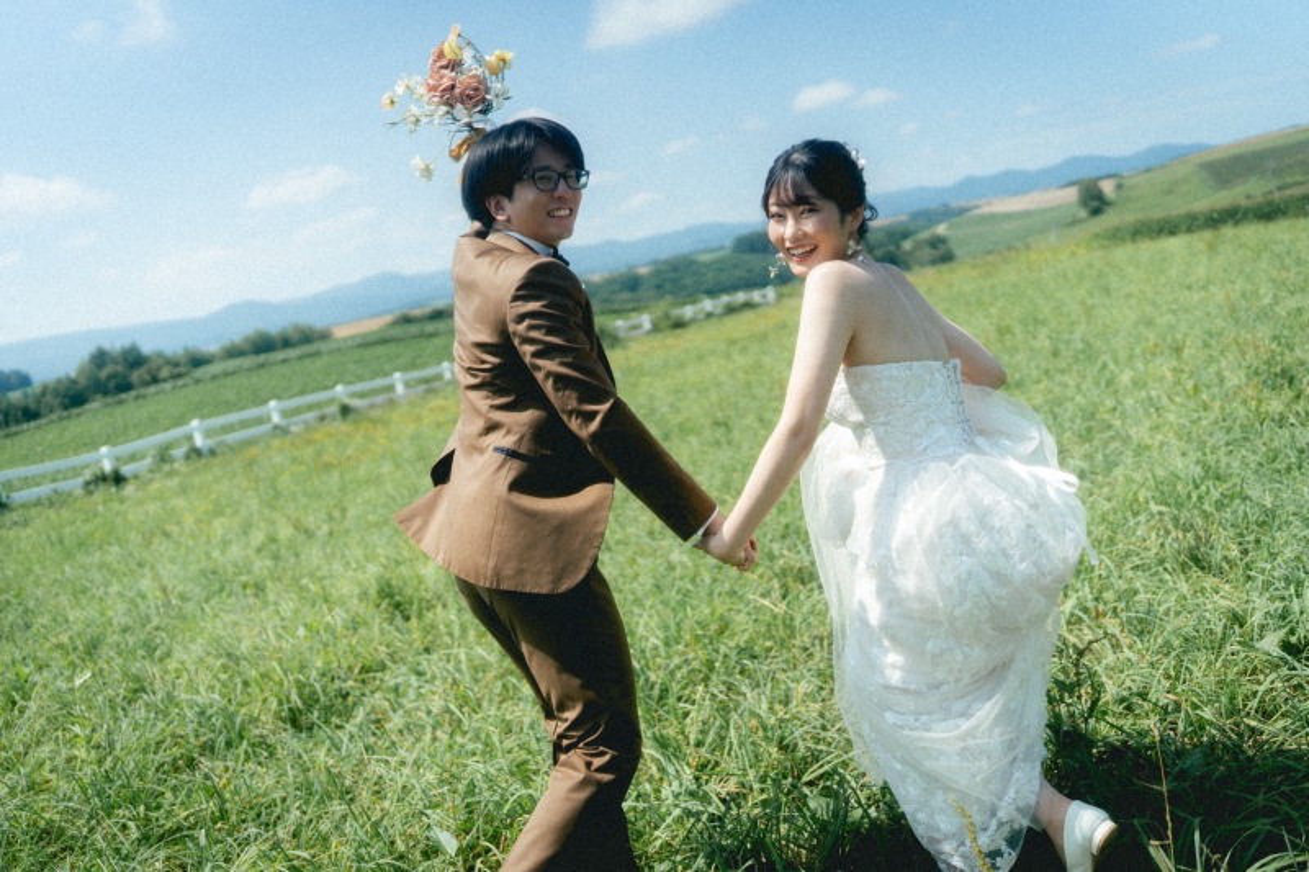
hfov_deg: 54.4
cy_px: 436
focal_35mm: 35
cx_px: 654
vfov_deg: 37.8
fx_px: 1272
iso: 200
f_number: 2
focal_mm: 35
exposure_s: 1/5000
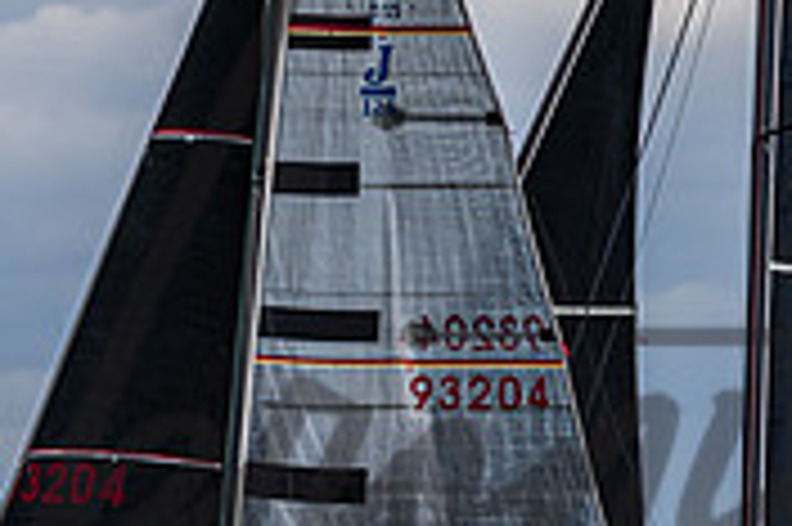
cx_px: 369
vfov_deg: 2.2
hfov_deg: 3.3
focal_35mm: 627
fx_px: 13781
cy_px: 443
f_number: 5.6
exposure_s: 1/2500
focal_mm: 185
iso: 400
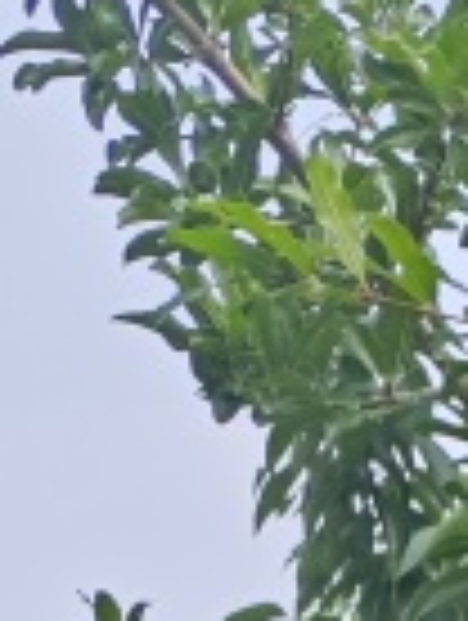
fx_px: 3325
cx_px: 432
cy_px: 1838
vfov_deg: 8.8
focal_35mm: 185
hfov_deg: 8.0
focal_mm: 5.84
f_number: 1.6
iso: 50
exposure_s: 1/2227
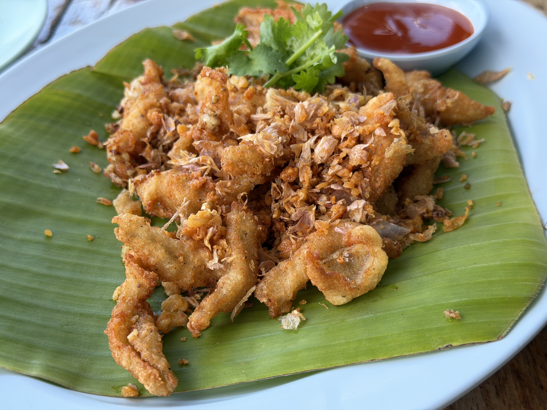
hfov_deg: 39.7
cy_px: 205
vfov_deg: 30.3
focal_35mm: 48
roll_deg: -0.8
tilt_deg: -38.2
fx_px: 758
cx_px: 274
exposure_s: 1/121
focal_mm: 6.76
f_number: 1.78
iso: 64
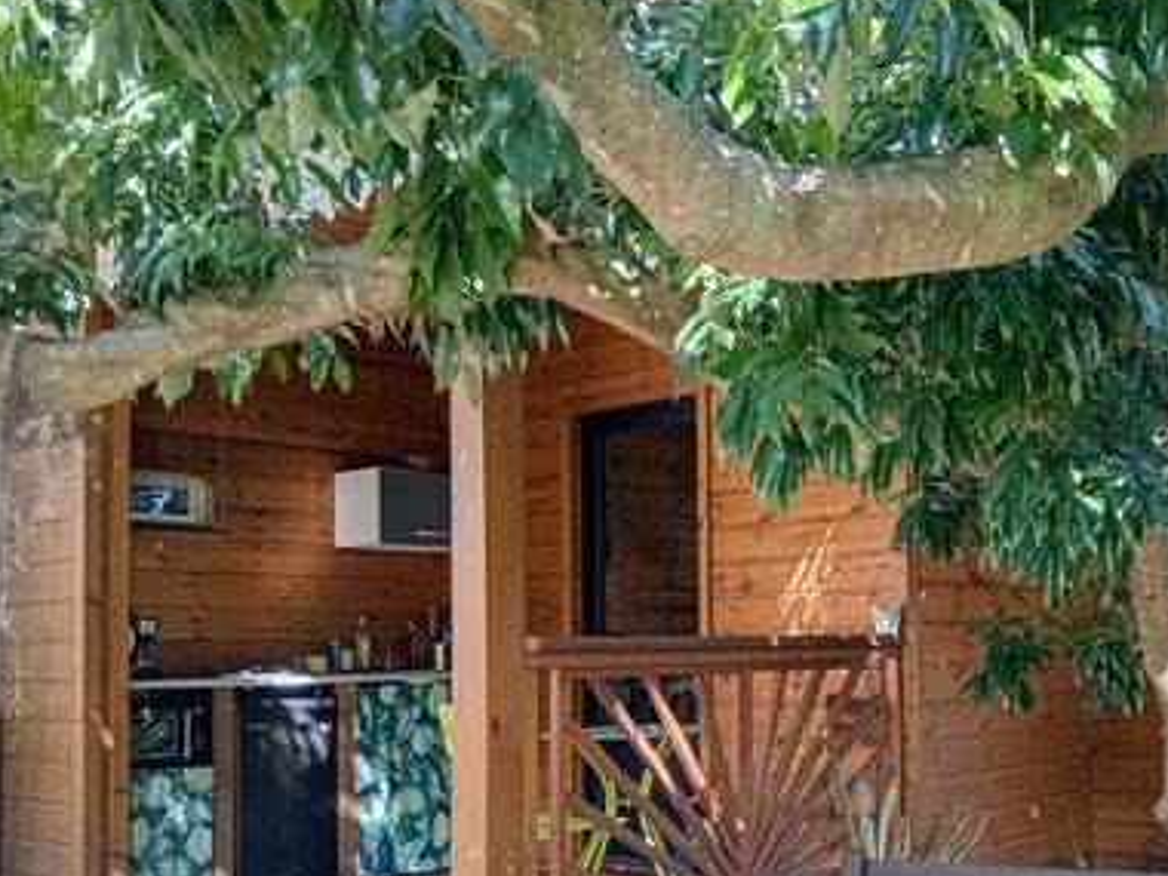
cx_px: 888
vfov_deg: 34.7
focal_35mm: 41
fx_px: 1383
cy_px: 599
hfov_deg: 44.1
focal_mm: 3.88
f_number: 1.8
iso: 250
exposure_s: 1/34.5
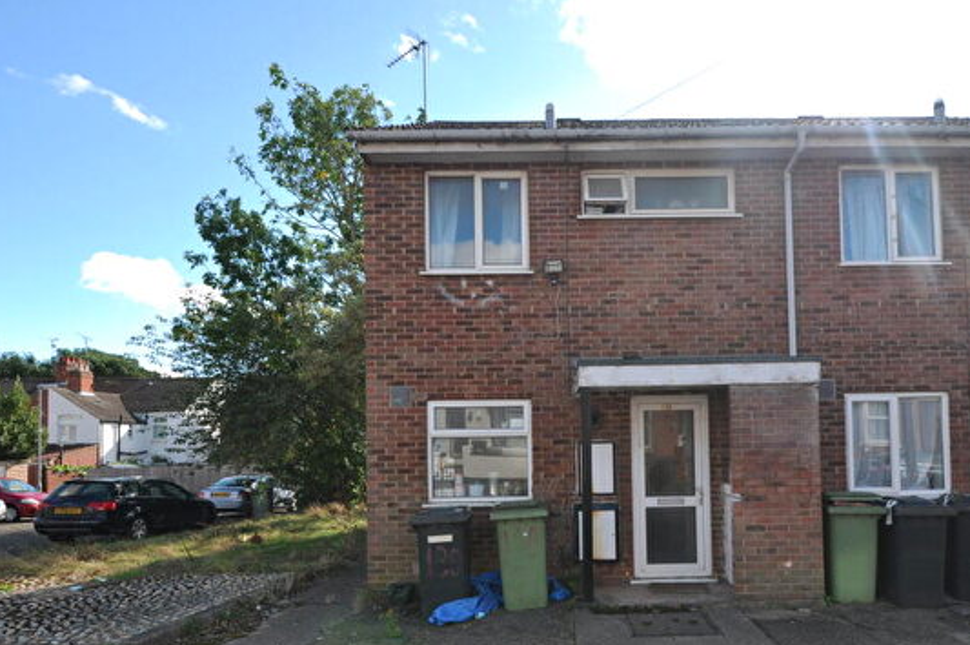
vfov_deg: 57.1
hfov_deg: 79.0
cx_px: 557
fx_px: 583
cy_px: 405
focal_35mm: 22
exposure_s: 1/200
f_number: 7.1
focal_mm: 11
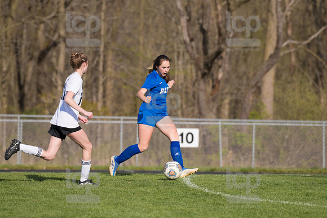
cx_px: 164
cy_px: 109
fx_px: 2726
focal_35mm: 300
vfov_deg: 4.6
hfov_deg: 6.9
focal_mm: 300
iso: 250
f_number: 5.6
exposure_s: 1/1600
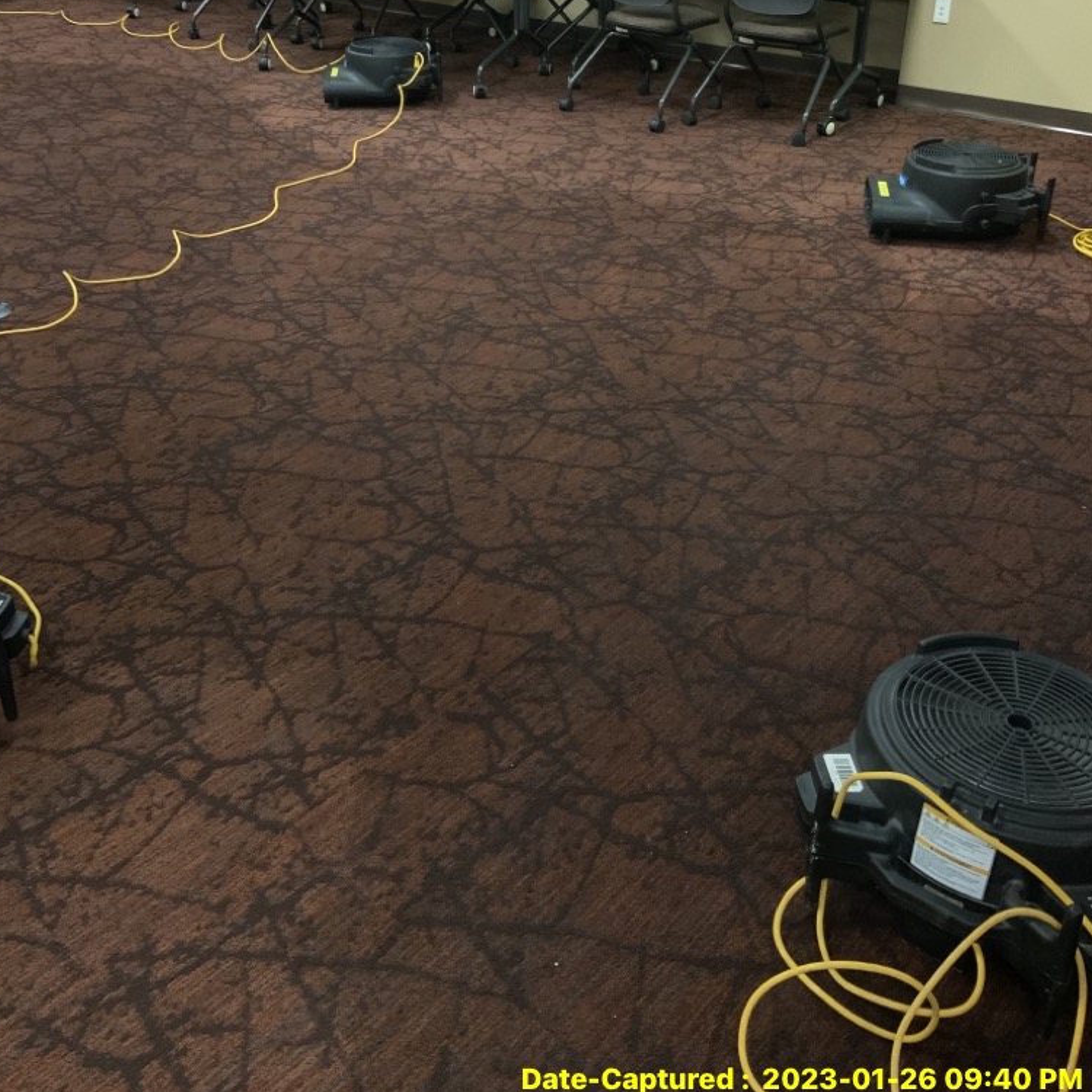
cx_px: 539
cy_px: 400
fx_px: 1249
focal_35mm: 35
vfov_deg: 46.7
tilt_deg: -25.8
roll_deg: -1.2
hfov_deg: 47.2
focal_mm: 3
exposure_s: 1/30
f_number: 1.8
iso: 320
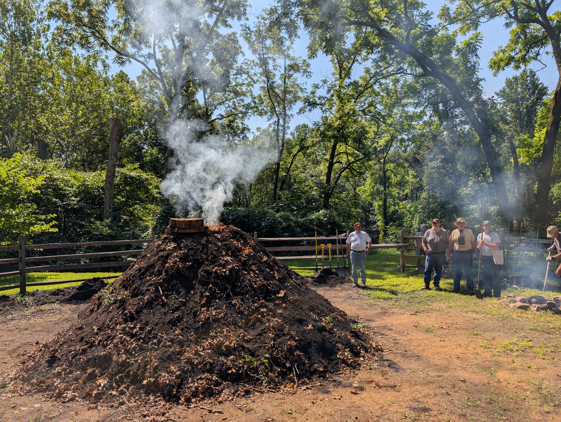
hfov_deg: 71.5
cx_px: 280
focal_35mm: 24
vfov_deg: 56.9
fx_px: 390
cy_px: 211
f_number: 1.68
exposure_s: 1/1302
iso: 22
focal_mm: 6.9
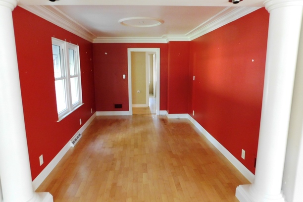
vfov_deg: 51.3
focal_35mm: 25
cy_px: 105
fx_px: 210
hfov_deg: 71.5
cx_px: 151
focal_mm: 4
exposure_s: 1/5
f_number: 3
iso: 400
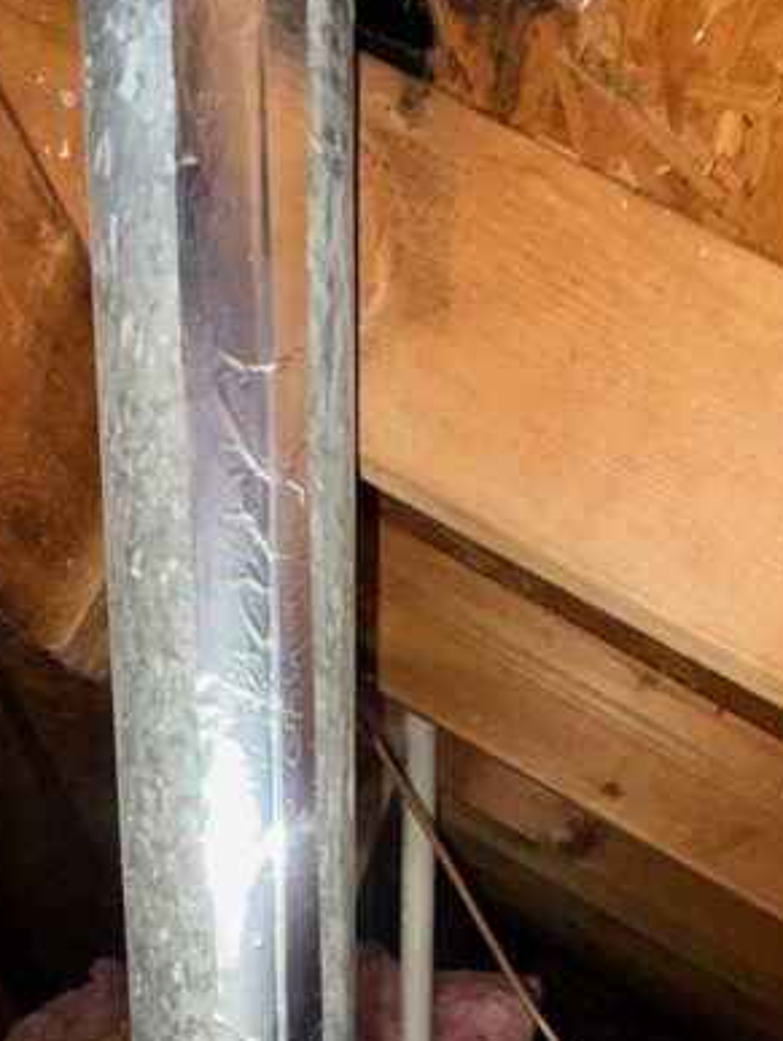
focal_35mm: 37
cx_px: 261
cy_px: 1143
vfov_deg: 40.5
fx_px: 1114
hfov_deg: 38.3
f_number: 2.2
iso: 125
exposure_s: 1/40
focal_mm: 2.22
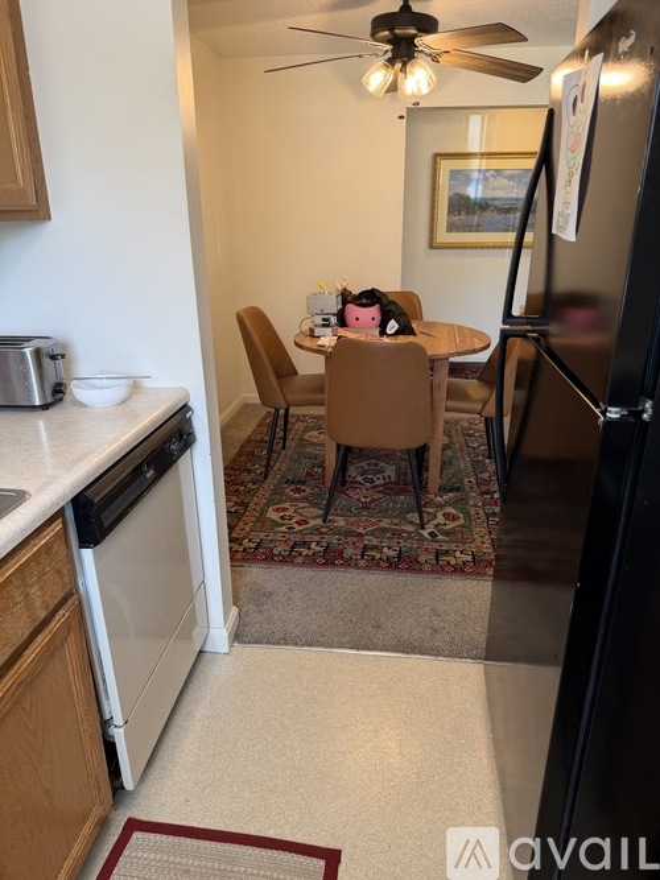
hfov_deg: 56.8
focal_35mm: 24
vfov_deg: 71.6
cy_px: 440
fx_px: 610
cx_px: 330
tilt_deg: -19.5
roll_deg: +0.4
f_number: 1.78
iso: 125
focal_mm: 6.76
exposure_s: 1/60
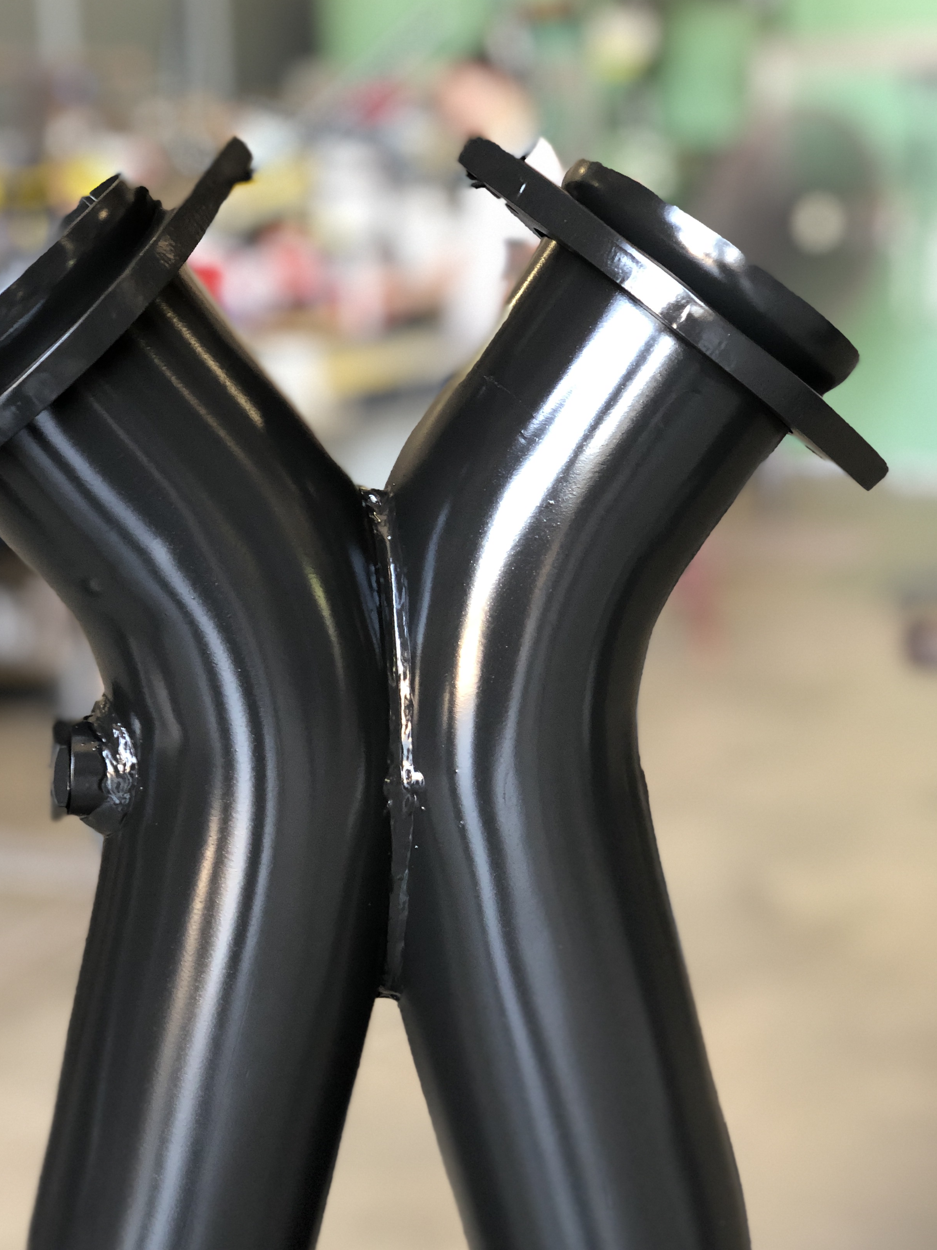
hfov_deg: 22.5
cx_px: 361
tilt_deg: -14.1
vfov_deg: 29.8
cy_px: 748
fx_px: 2346
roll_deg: +3.0
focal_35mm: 65
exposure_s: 1/40
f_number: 2.4
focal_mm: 6
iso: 125
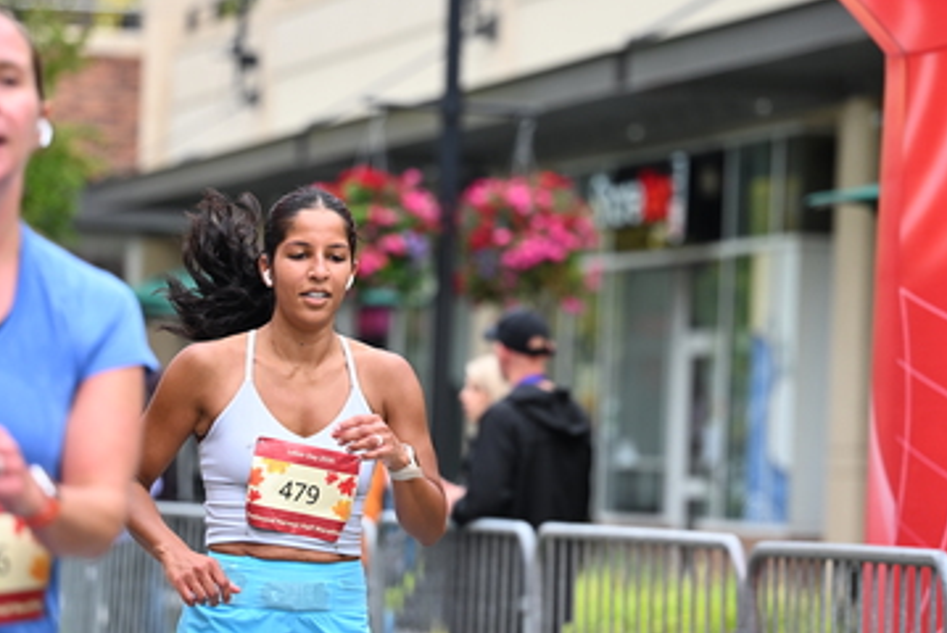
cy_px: 299
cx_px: 470
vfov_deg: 7.8
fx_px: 4633
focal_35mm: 176
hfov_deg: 11.7
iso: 640
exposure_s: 1/1600
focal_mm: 115
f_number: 2.8
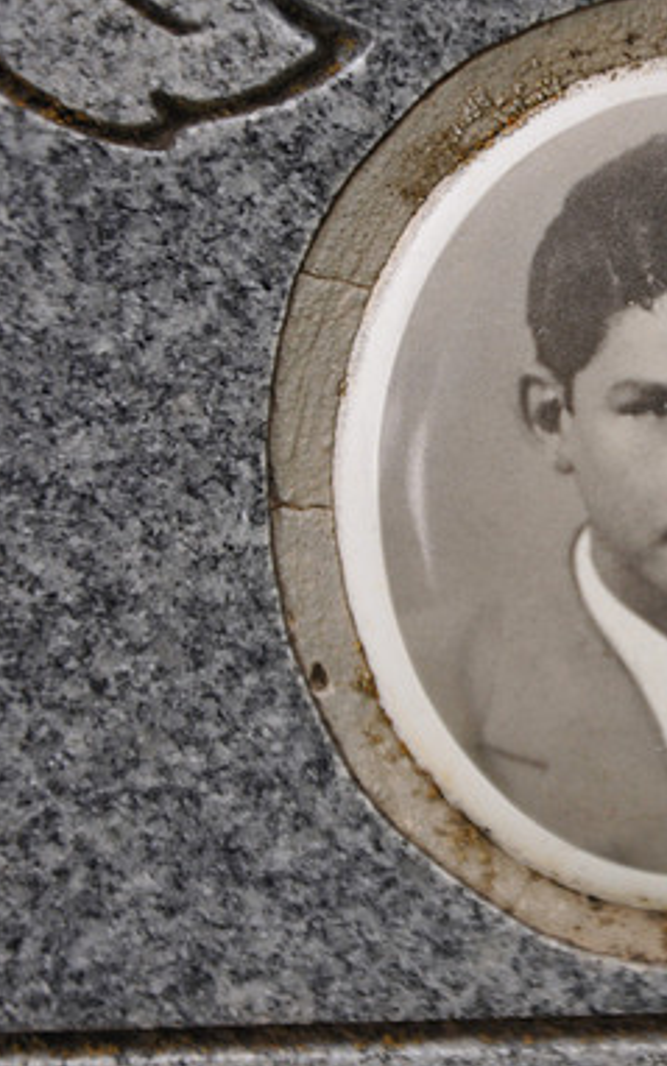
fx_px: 6190
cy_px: 532
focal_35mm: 213
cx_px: 742
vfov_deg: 9.8
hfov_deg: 6.1
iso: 400
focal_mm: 92
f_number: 5.6
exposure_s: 1/60
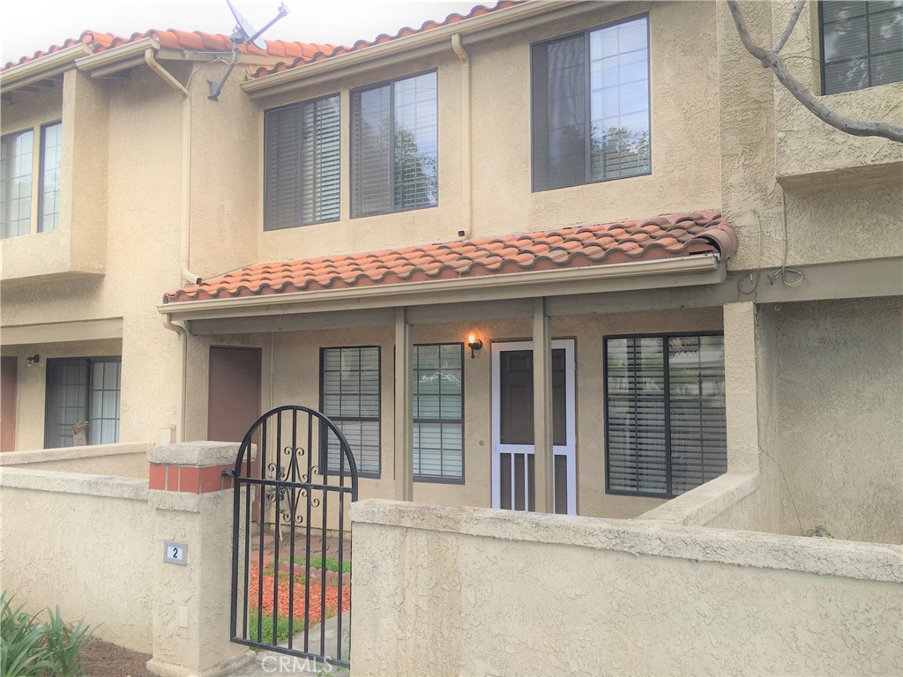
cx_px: 452
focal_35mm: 29
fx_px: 756
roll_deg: -0.3
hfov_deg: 61.7
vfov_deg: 48.2
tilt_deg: +3.3
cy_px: 338
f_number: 2.2
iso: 25
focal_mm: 4.15
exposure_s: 1/270
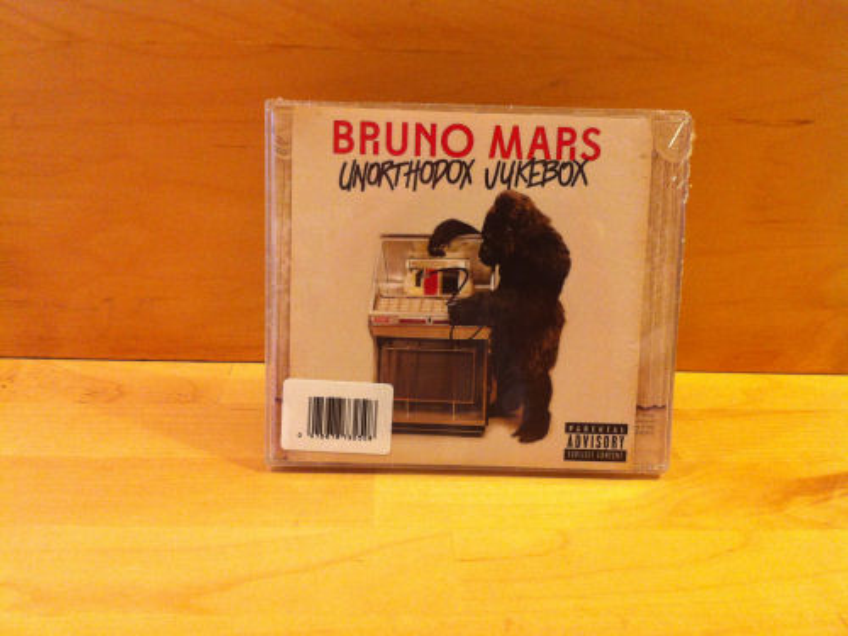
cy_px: 318
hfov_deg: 52.6
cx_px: 424
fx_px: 857
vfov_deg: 40.7
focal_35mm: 35
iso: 250
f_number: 2.8
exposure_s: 1/15
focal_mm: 3.85
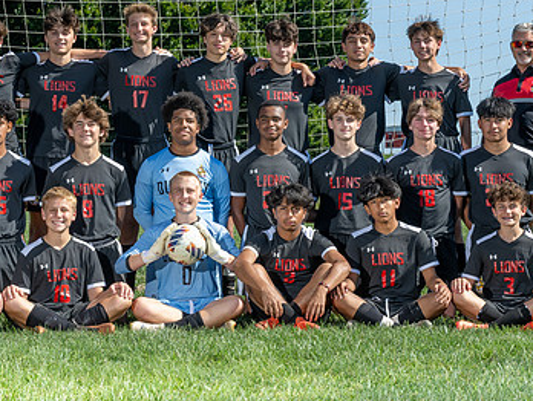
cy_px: 211
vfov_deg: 9.5
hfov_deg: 12.6
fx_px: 2405
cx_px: 164
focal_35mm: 156
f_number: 8
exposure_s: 1/200
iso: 100
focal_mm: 70
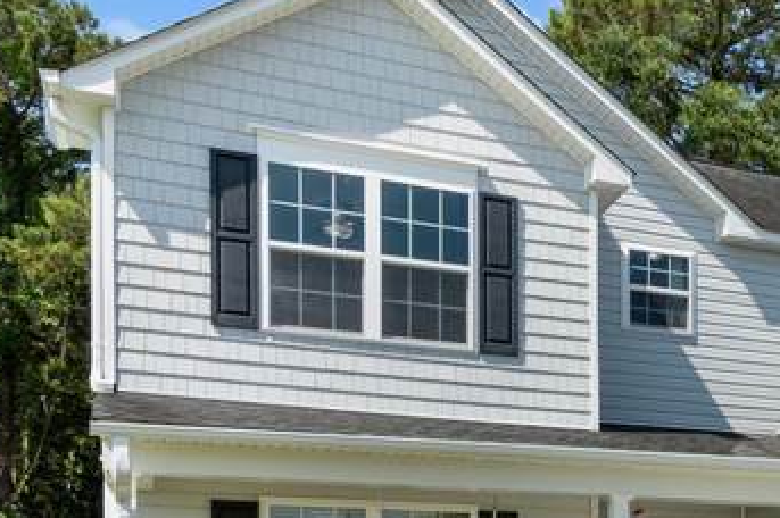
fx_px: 1212
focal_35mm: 56
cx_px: 839
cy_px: 621
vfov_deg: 22.3
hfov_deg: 31.9
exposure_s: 1/400
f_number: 8
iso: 100
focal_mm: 10
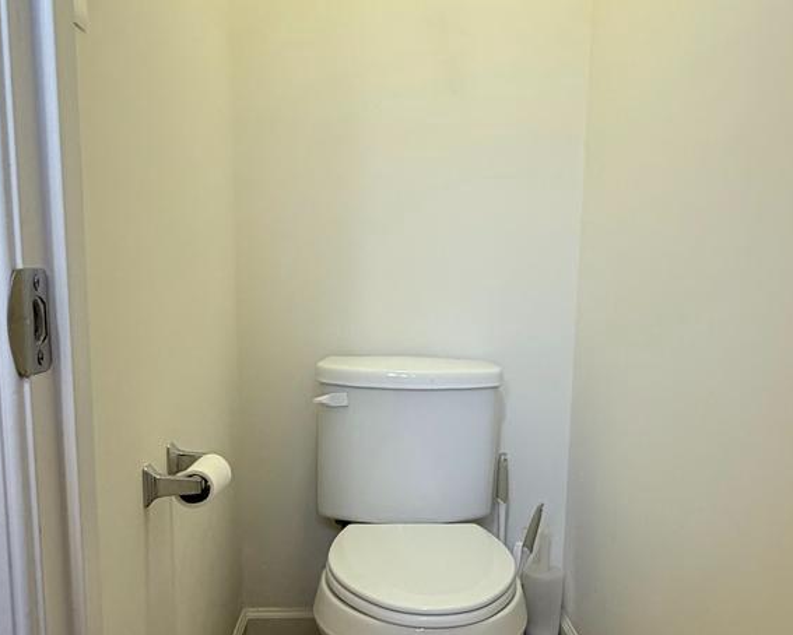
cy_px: 436
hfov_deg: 48.9
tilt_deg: -11.0
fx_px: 869
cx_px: 449
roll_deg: -1.5
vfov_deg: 39.5
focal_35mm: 37
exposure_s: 1/120
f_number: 2.2
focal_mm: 2.22
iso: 200
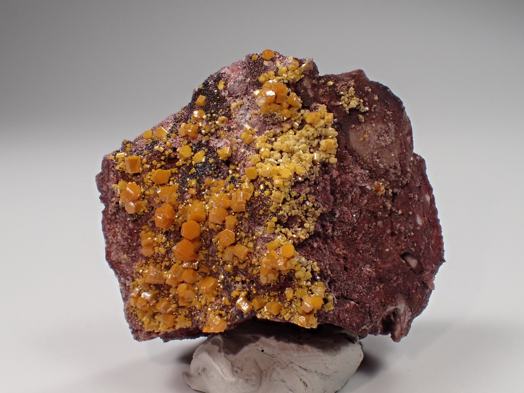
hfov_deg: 55.4
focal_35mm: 33
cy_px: 179
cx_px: 265
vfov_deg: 42.9
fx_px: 499
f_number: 3.2
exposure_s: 1/200
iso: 100
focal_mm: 5.5
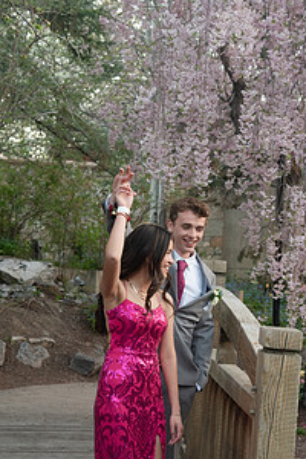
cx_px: 165
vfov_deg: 25.9
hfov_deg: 17.5
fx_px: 994
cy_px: 285
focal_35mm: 78
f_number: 5.6
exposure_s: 1/125
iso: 800
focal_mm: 52
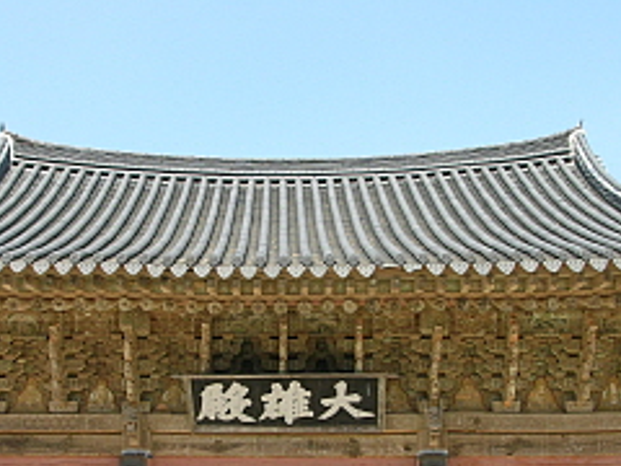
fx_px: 1310
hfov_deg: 26.6
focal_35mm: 73
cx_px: 261
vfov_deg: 20.1
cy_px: 317
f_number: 6.3
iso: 100
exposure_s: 1/178
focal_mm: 8.9
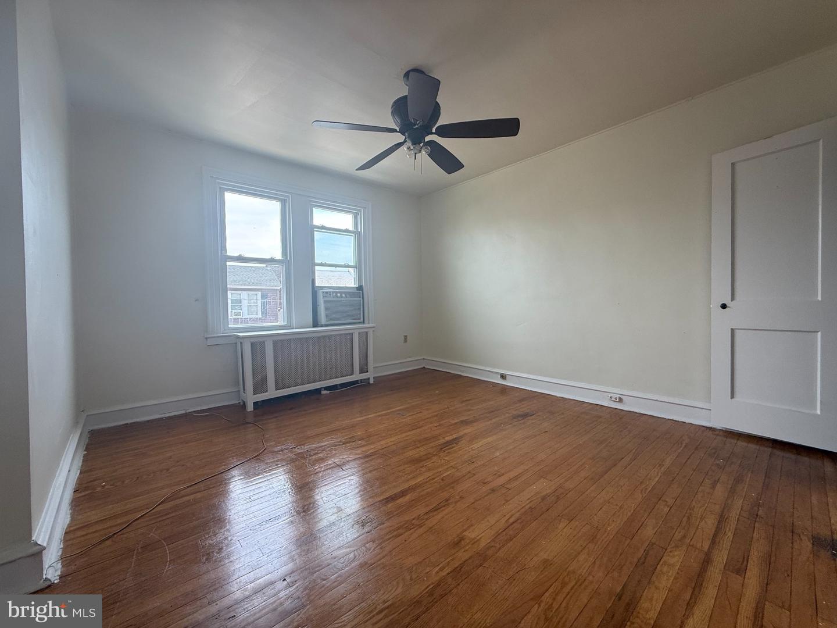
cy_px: 314
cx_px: 418
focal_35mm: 14
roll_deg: +0.7
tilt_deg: -1.0
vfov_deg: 85.7
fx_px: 339
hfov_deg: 102.1
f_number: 2.2
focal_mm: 2.22
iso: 100
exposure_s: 1/99
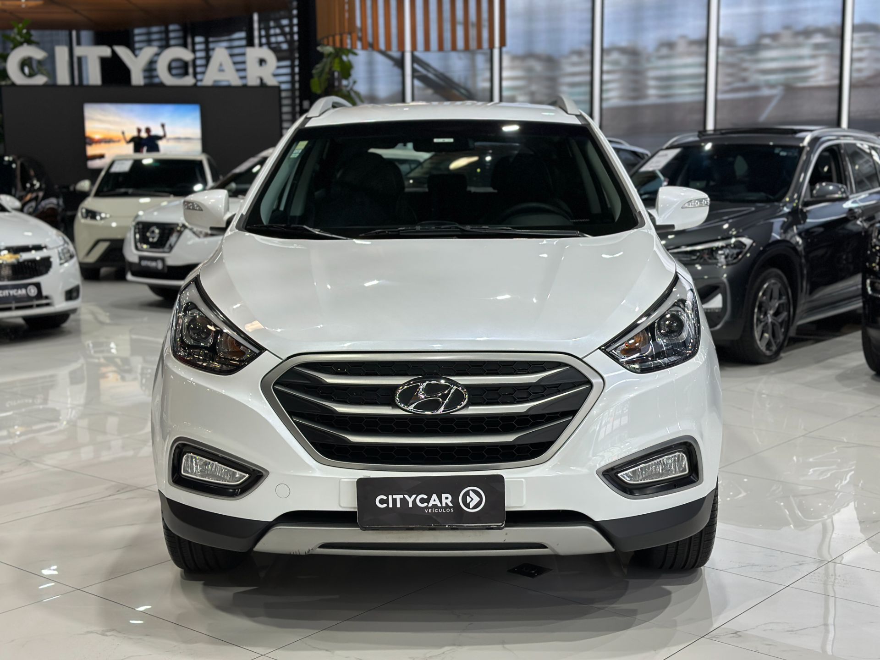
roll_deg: +0.4
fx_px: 1220
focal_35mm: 48
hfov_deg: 39.7
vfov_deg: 30.3
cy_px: 330
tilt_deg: -8.2
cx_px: 440
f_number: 1.78
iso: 100
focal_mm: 6.86
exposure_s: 1/120
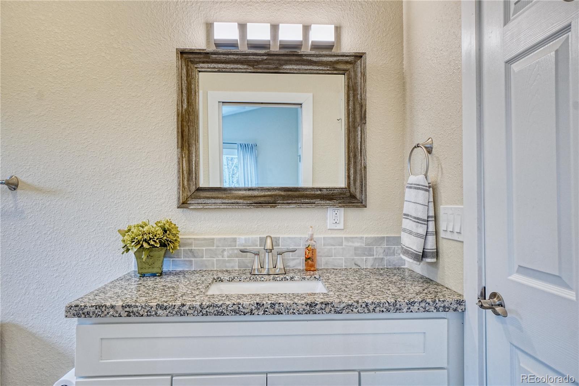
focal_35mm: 21
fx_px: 338
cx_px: 290
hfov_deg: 81.2
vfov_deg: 59.5
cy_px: 193
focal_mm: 14
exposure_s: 1/13
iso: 500
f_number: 9
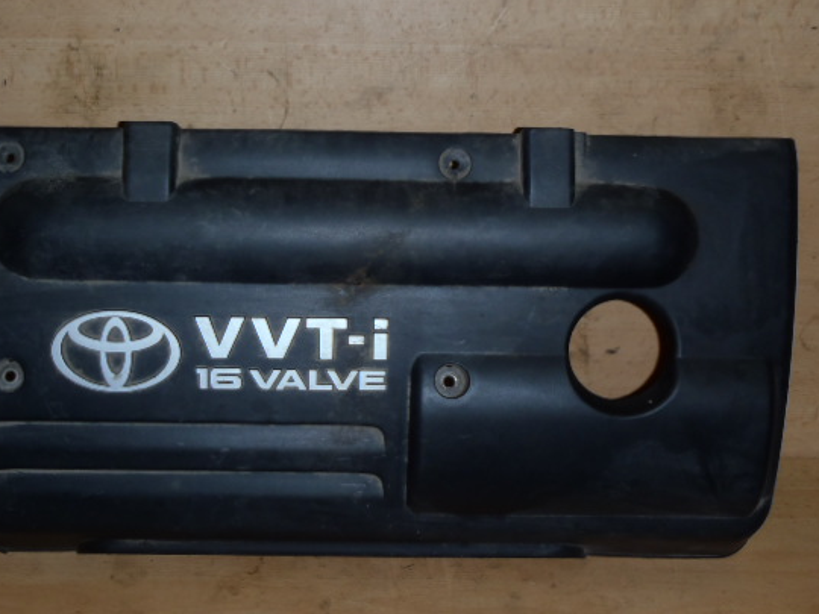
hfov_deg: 41.9
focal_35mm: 45
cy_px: 287
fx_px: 1065
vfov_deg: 32.2
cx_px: 341
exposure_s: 1/40
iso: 100
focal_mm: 6.83
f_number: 4.6
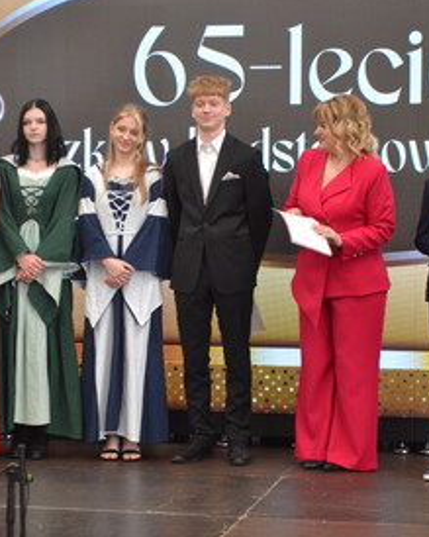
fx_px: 1667
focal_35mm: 105
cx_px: 214
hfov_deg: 14.7
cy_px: 268
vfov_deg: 18.3
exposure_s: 1/60
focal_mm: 48
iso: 1000
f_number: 5.3
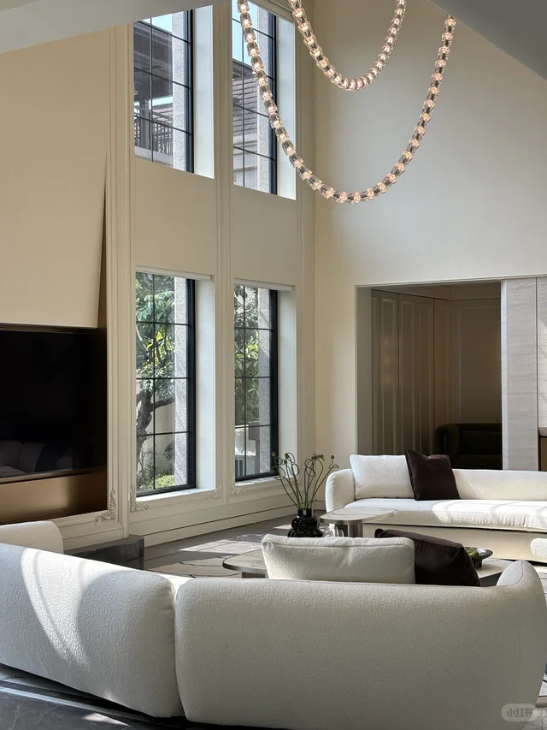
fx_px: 1095
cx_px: 274
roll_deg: +0.2
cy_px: 365
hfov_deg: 28.0
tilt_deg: +0.5
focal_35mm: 52
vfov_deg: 36.8
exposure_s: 1/171
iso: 32
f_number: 1.6
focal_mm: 5.96
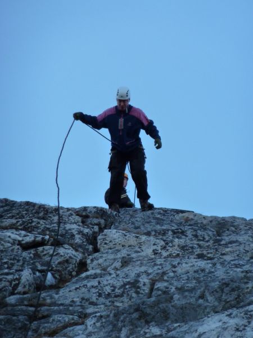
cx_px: 126
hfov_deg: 5.0
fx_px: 2924
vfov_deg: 6.6
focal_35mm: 300
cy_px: 169
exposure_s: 1/500
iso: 250
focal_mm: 49.2
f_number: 4.9
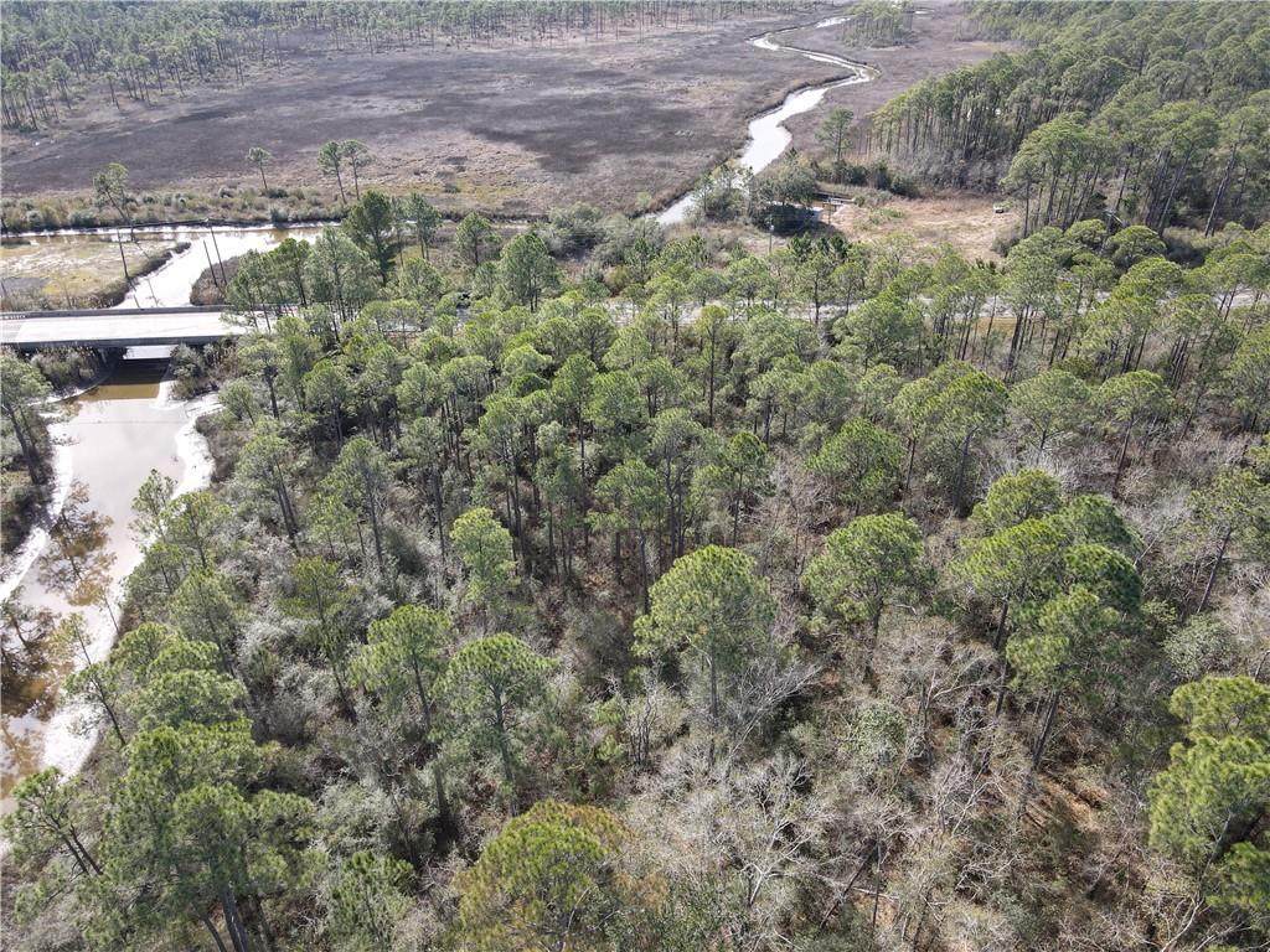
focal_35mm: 24
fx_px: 881
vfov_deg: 56.8
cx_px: 635
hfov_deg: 71.6
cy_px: 476
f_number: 2.8
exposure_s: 1/160
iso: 100
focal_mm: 4.5
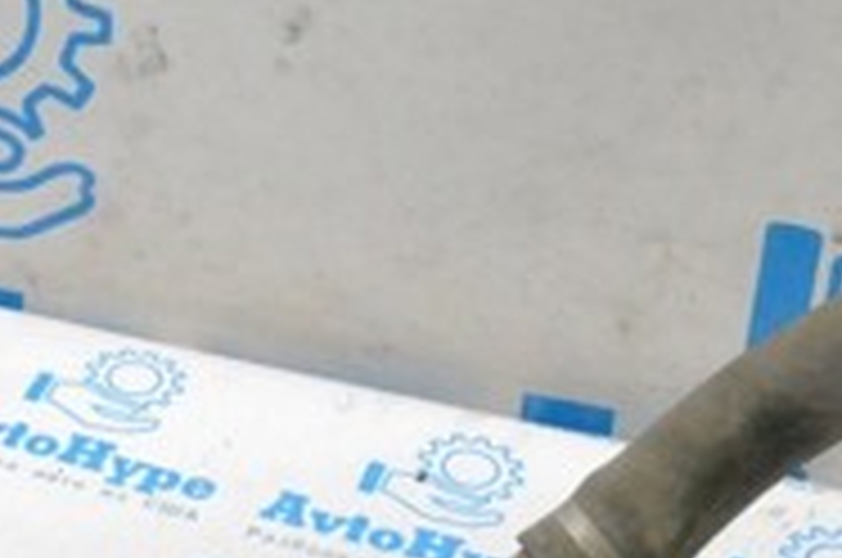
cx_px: -50
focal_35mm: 113
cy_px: 122
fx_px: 2638
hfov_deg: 17.6
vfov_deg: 12.0
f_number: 11
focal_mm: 22
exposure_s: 1/160
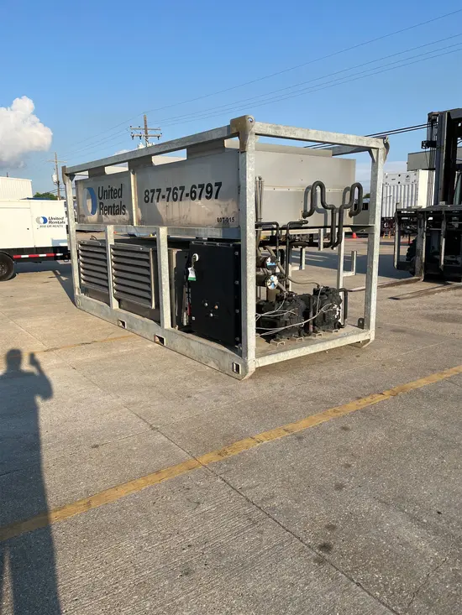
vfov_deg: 67.3
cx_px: 231
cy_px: 308
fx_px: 463
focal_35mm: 26
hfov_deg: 53.1
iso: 50
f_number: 1.6
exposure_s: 1/2571
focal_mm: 5.1
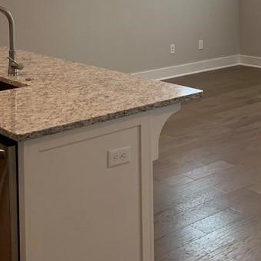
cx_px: 215
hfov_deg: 24.5
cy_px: -19
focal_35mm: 69
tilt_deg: +0.1
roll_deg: +1.1
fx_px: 589
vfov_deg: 23.6
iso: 64
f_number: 1.8
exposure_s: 1/60
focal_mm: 4.25
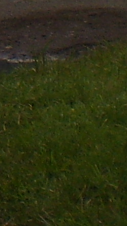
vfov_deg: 7.1
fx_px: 1745
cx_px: -387
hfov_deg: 3.9
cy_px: -222
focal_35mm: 292
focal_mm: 6.3
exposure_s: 1/1000
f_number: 4.6
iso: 64
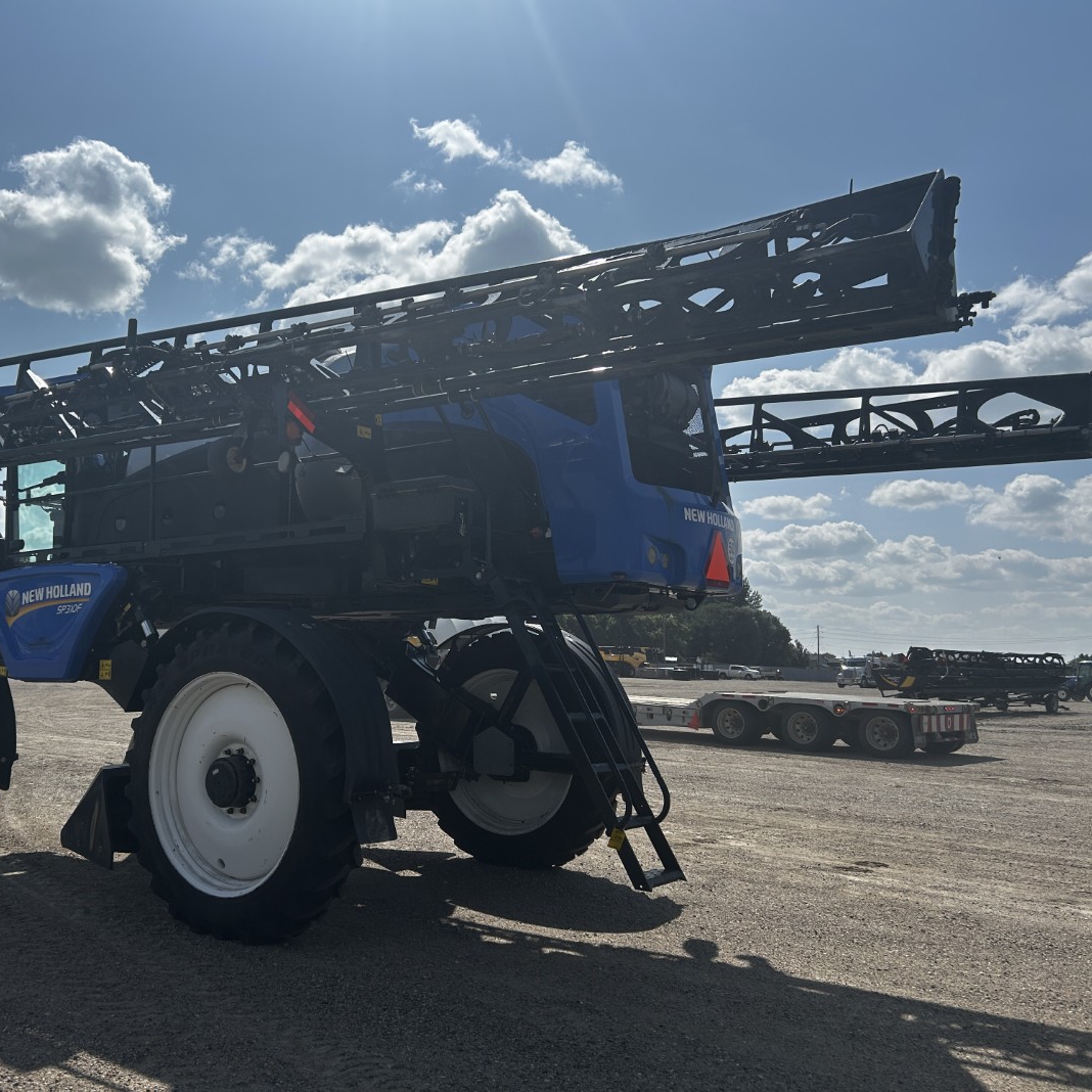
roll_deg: -1.1
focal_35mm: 31
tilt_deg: +6.3
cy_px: 541
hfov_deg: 52.0
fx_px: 1106
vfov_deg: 52.5
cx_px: 406
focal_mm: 5.7
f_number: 1.5
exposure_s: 1/10309
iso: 50
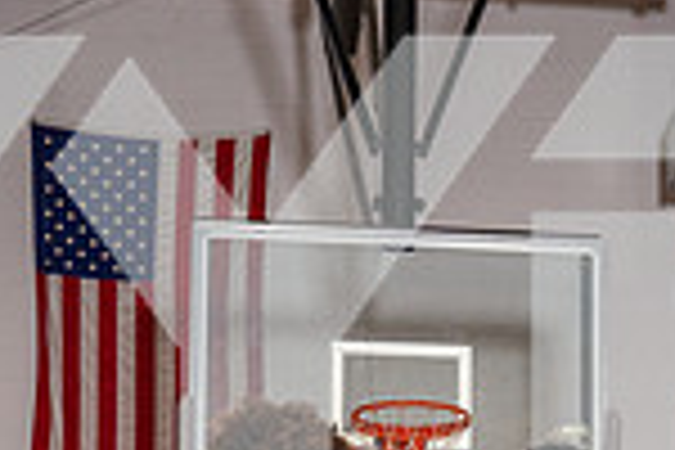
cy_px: 821
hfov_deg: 17.6
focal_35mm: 116
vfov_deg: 11.0
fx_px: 2175
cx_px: 459
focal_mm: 29
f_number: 9
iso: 320
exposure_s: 1/200
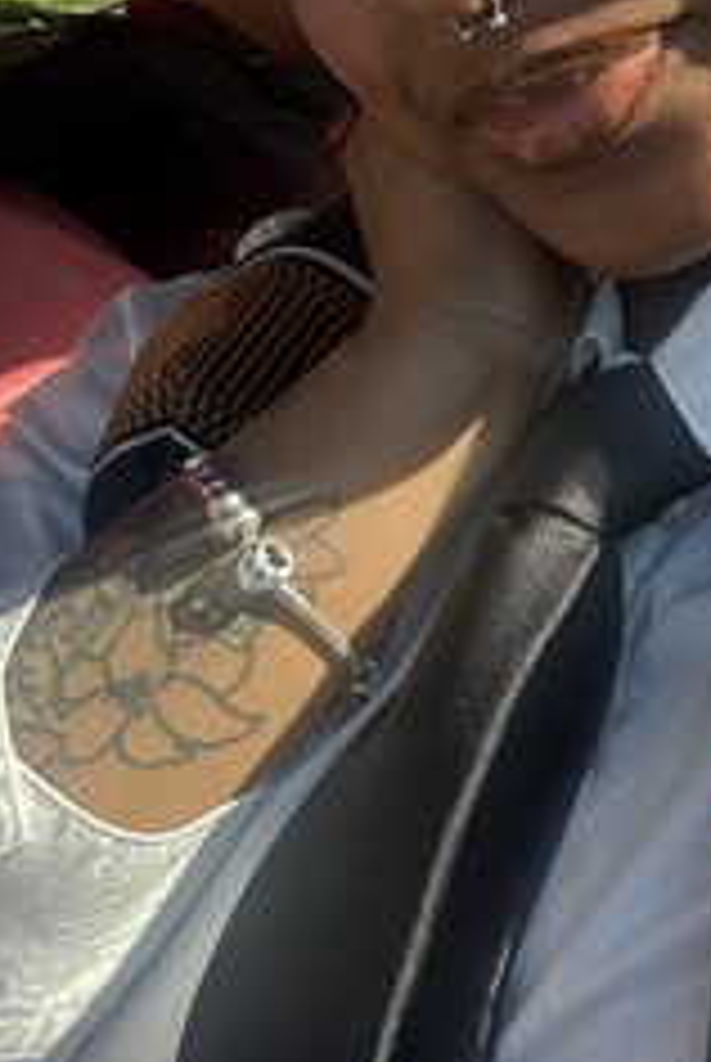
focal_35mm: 66
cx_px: 758
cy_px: 274
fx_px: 1949
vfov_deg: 30.0
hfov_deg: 19.9
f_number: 1.9
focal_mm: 2.69
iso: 25
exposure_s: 1/195
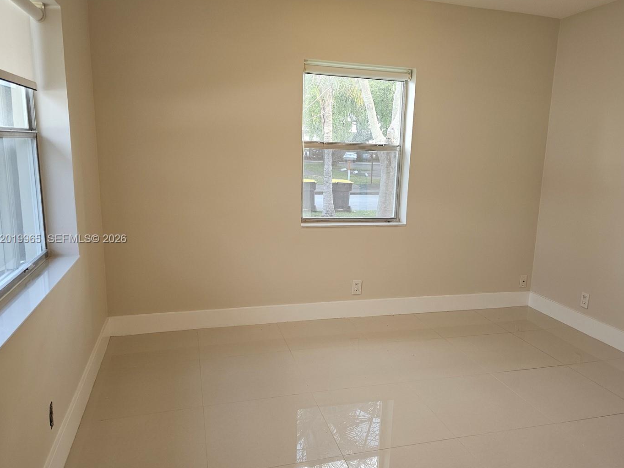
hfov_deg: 65.1
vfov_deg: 51.3
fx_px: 487
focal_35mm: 27
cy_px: 239
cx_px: 350
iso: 160
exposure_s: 1/120
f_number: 1.7
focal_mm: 6.3
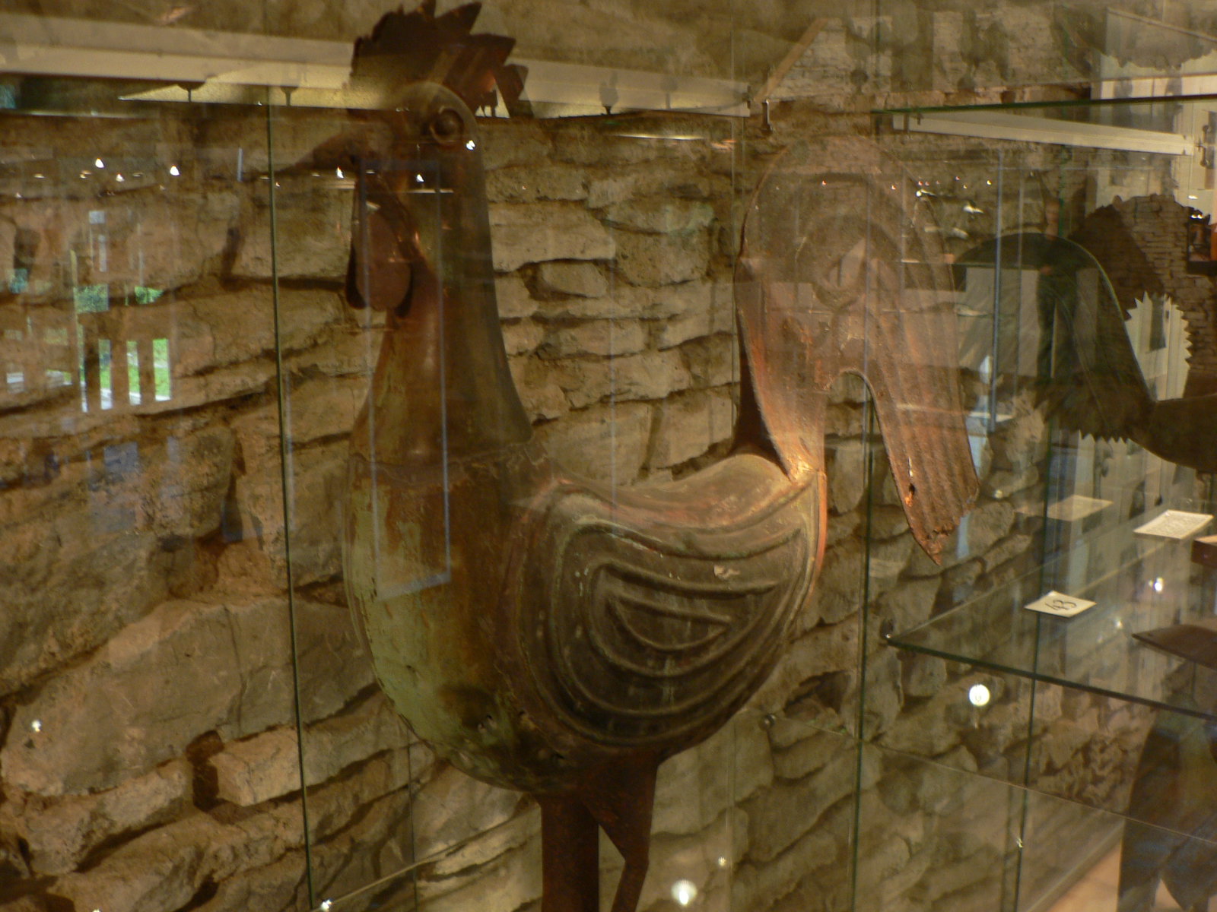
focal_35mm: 36
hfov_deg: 51.4
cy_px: 456
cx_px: 608
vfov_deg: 39.7
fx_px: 1266
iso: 80
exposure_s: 1/4
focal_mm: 6
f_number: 2.8
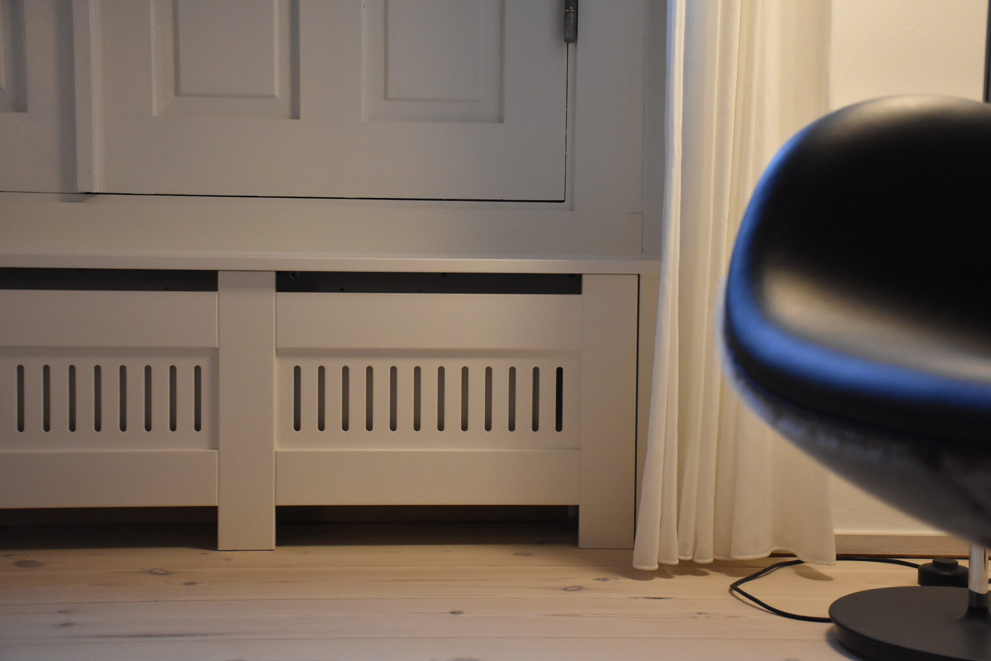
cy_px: 332
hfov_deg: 34.5
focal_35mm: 58
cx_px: 503
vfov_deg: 23.4
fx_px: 1597
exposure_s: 1/60
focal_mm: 38
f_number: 4.2
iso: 2800
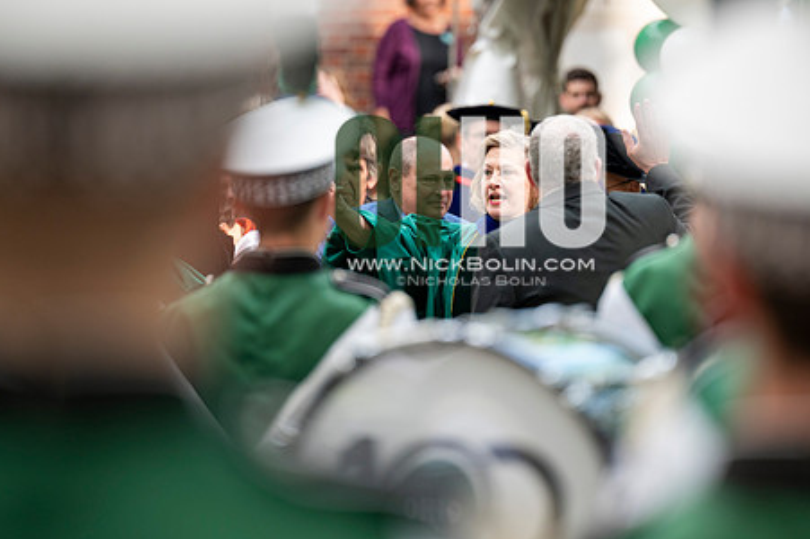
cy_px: 199
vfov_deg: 5.3
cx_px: 471
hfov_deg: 8.0
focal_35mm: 257
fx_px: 5778
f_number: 2.8
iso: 800
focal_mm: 200
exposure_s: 1/1000
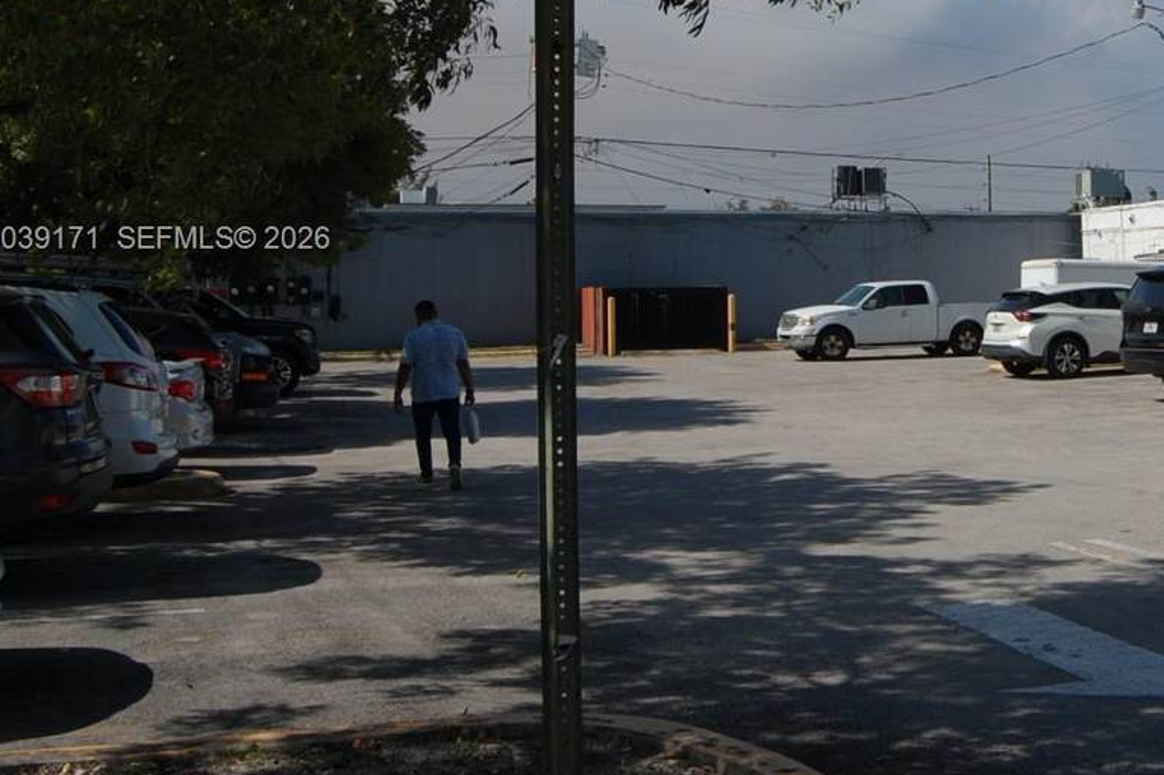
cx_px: 912
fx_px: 1454
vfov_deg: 29.6
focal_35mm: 45
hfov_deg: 41.9
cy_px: 242
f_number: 10
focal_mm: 18
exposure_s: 1/400
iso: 200
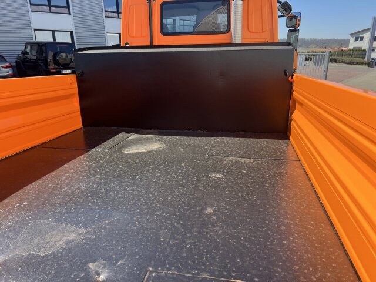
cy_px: 141
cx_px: 188
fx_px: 282
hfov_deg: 67.3
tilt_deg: -19.2
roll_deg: -0.5
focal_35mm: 26
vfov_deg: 53.1
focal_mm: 5.7
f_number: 1.5
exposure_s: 1/1252
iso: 50
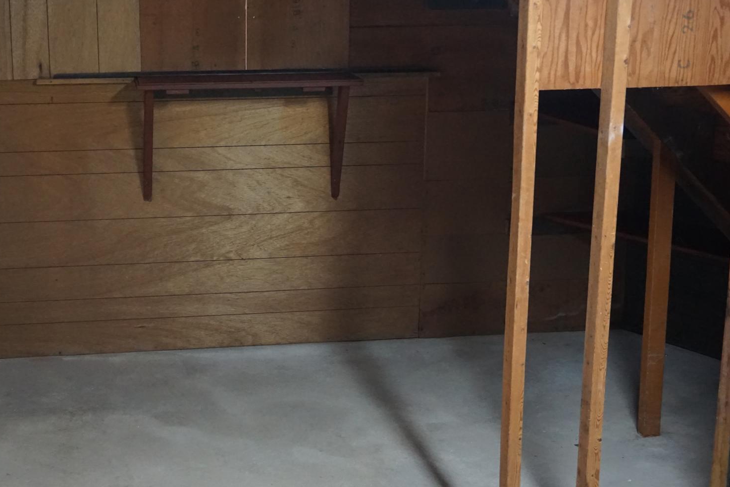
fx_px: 1014
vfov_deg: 26.9
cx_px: 231
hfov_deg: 39.0
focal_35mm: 50
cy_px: 184
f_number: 4.5
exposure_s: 1/40
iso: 3200
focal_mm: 24
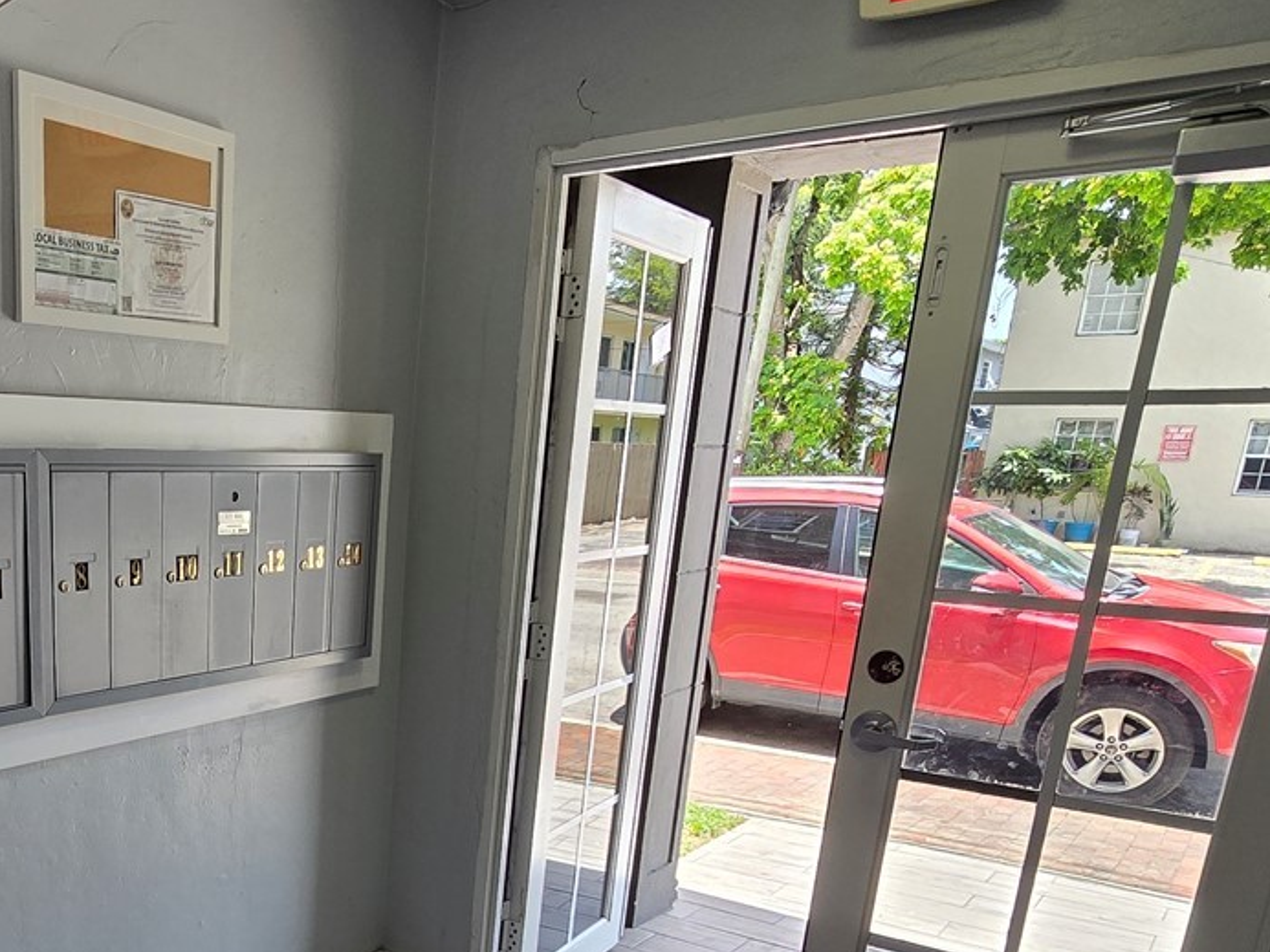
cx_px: 246
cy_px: 804
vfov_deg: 43.8
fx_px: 1101
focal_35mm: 30
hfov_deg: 55.5
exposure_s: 1/145
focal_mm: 2.2
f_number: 2.2
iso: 50
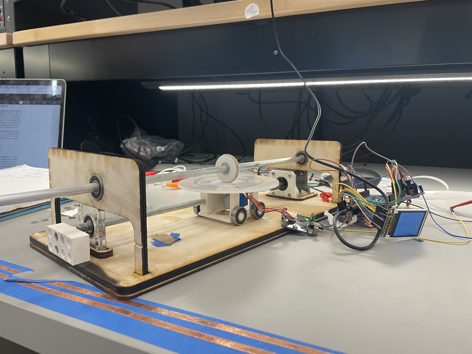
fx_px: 355
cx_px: 236
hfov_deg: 67.3
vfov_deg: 53.1
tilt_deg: -8.6
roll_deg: +0.2
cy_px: 177
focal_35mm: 26
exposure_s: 1/91
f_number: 1.6
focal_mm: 4.2
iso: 125
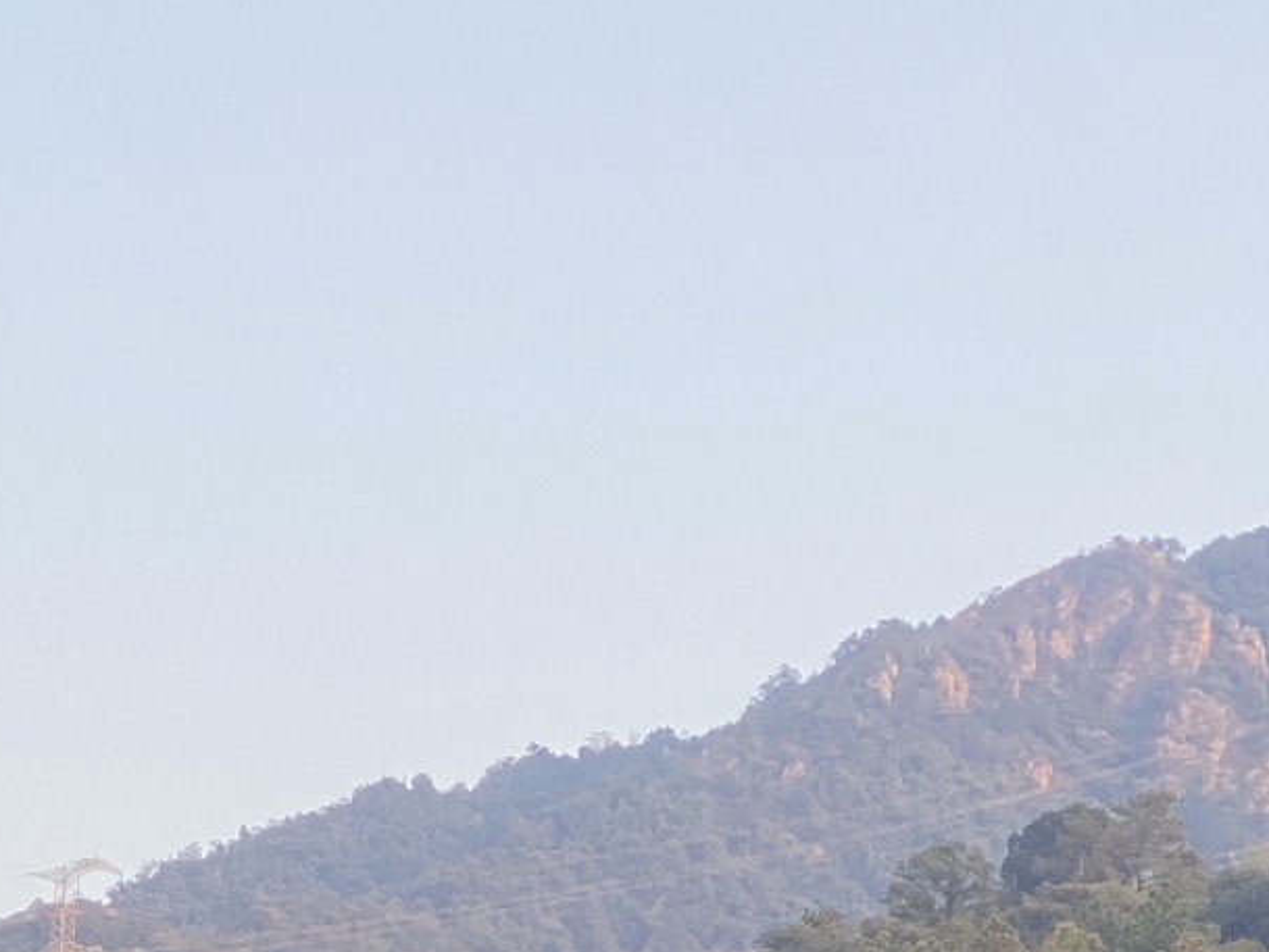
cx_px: 2
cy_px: 1367
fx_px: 6307
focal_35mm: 172
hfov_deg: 11.4
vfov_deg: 8.5
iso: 20
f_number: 2
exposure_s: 1/128
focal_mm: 6
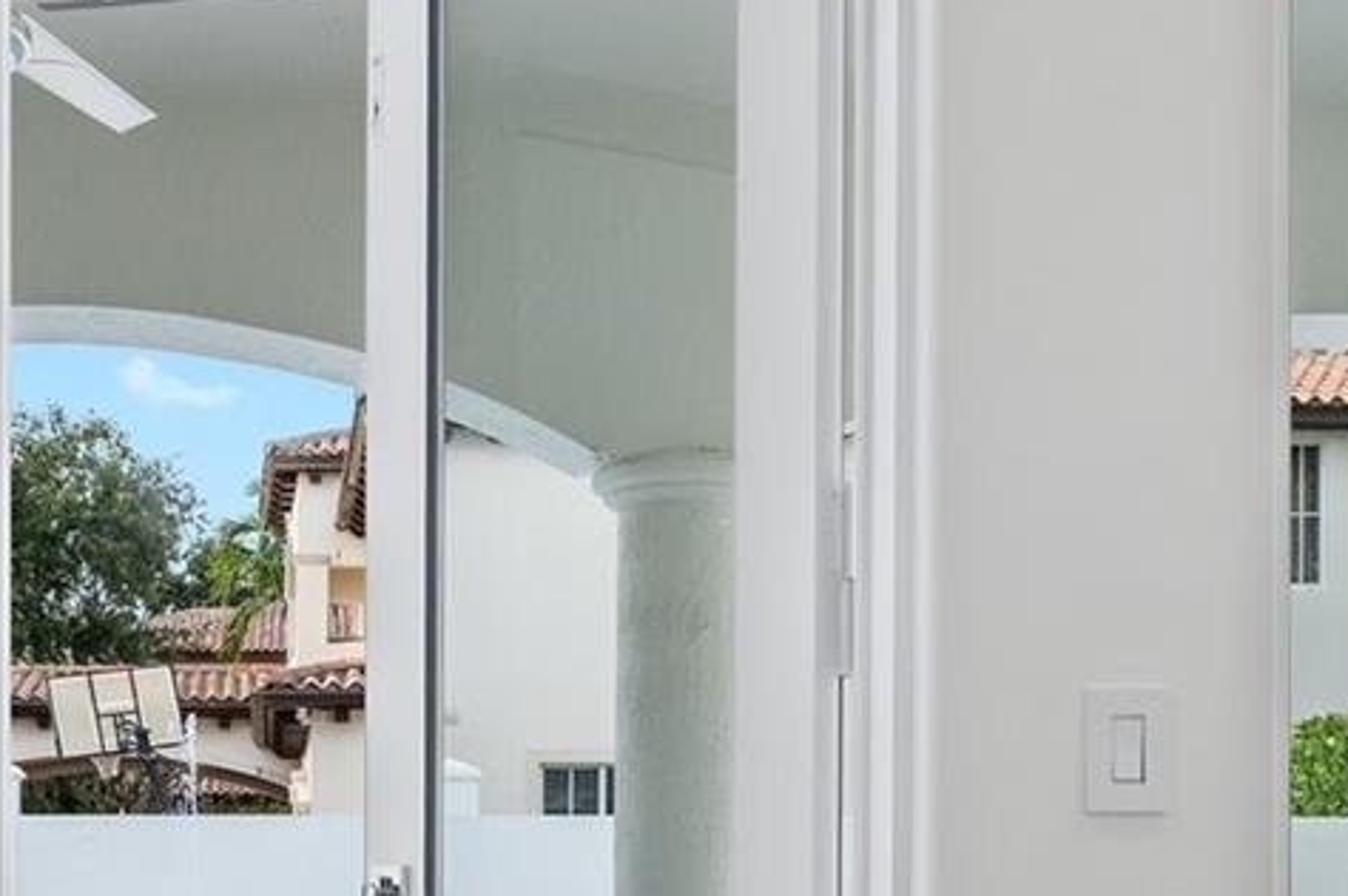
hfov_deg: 35.6
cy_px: 932
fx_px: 2020
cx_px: 253
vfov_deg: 23.7
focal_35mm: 54
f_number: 8
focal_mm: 16
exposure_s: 1/13
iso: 200
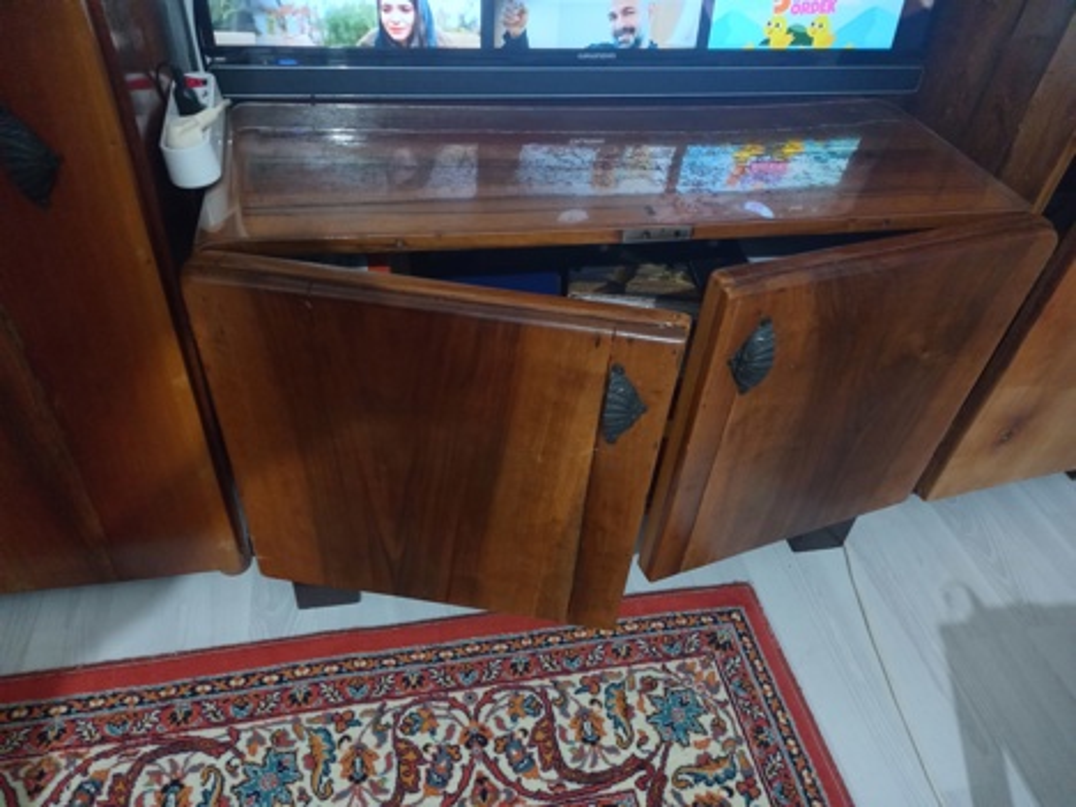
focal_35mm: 25
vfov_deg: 54.9
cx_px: 538
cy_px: 404
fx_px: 777
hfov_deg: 69.4
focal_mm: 4.6
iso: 800
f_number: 2
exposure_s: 1/17
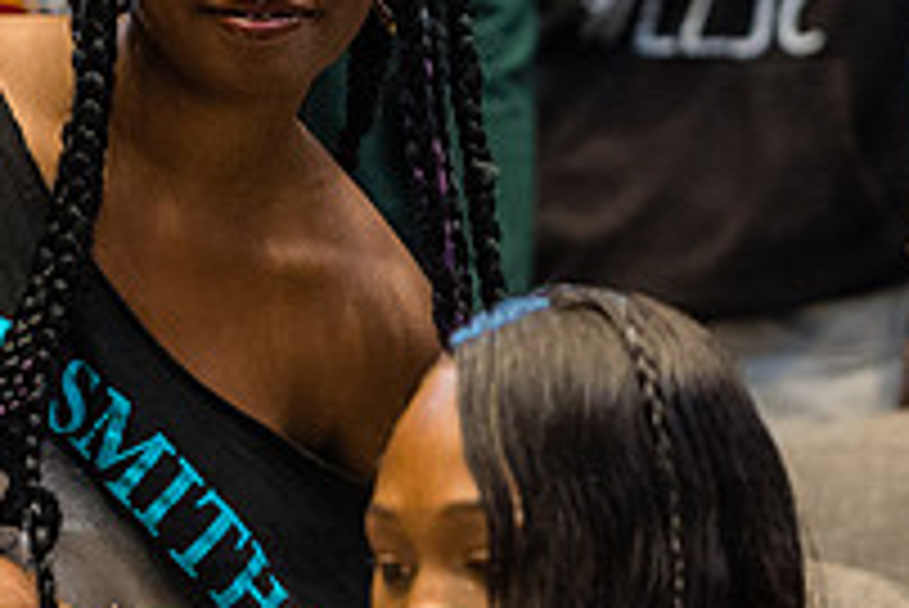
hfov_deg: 3.2
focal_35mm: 648
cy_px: 153
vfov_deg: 2.1
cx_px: 163
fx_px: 16373
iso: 4000
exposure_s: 1/250
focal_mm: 197
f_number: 4
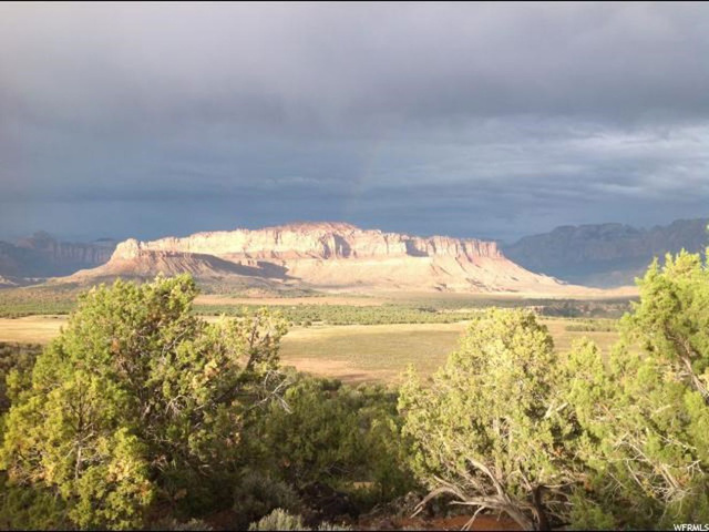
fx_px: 717
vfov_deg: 40.7
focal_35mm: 35
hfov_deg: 52.6
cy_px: 266
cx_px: 354
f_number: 2.4
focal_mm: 4.28
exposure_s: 1/426
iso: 50
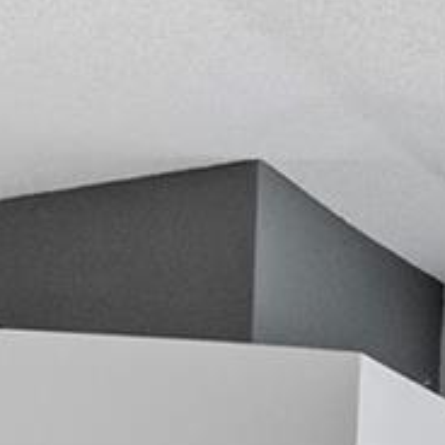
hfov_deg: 7.5
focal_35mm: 126
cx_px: 1911
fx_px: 1833
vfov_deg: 13.0
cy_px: 710
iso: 2000
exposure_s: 1/13
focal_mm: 17
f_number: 11
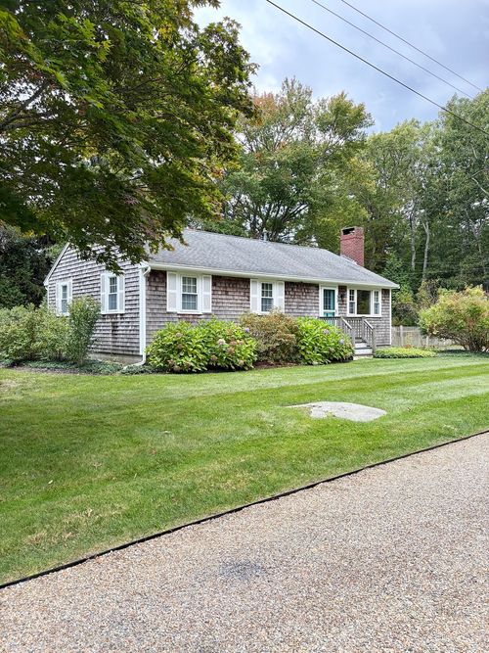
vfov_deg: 67.3
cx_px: 244
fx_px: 490
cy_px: 326
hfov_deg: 53.0
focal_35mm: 26
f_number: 1.6
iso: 64
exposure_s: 1/756
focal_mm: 5.96
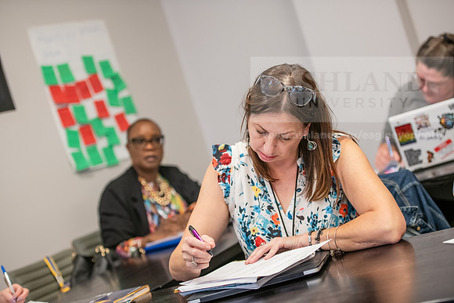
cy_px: 152
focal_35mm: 70
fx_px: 883
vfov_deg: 19.5
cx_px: 227
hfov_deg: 28.8
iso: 1600
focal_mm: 70
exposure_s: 1/200
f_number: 2.8
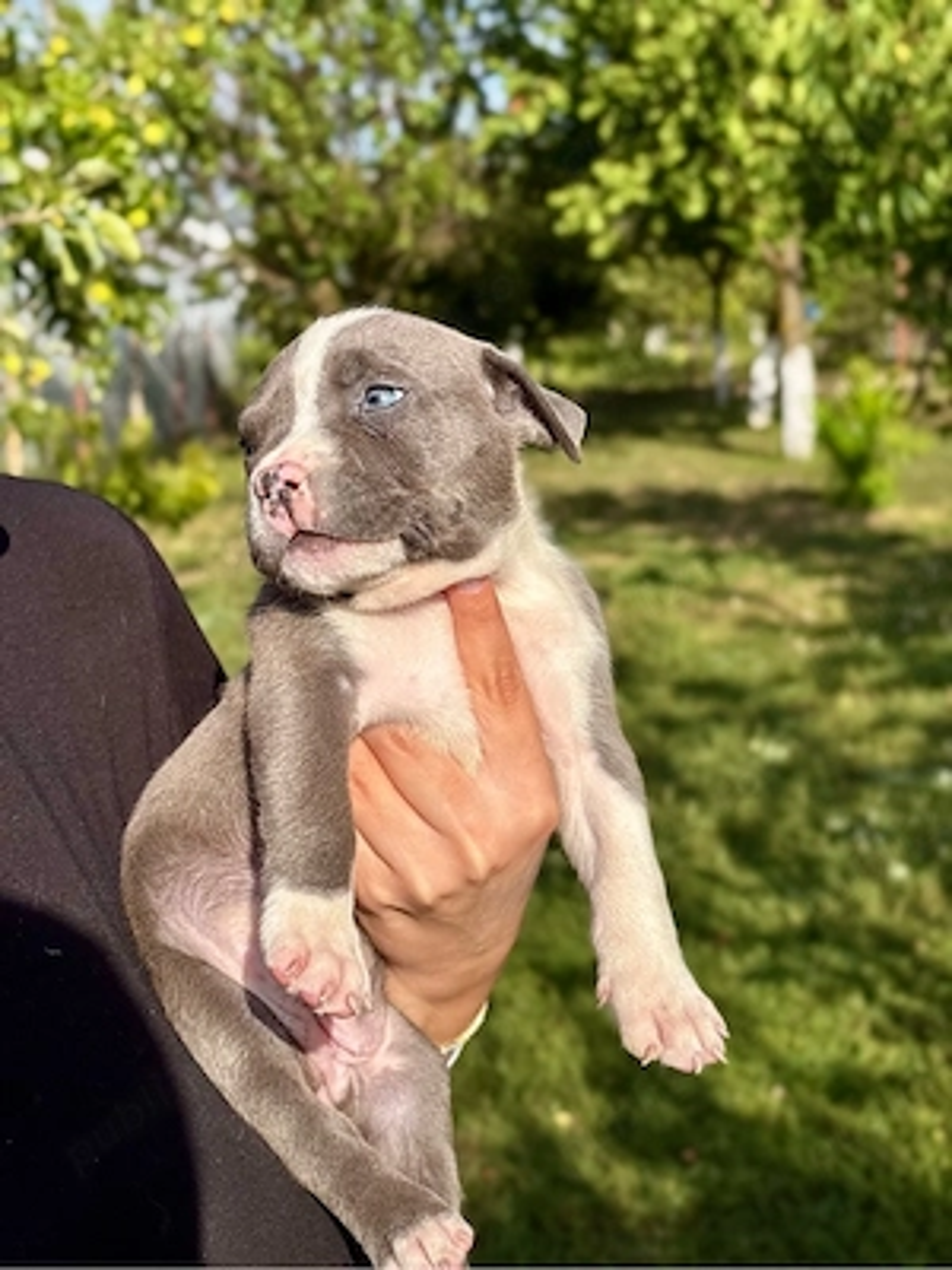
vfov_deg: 36.8
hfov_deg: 28.0
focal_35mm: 52
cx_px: 476
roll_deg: +2.4
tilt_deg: -9.6
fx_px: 1907
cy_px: 635
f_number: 1.6
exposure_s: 1/2639
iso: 32
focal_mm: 5.96
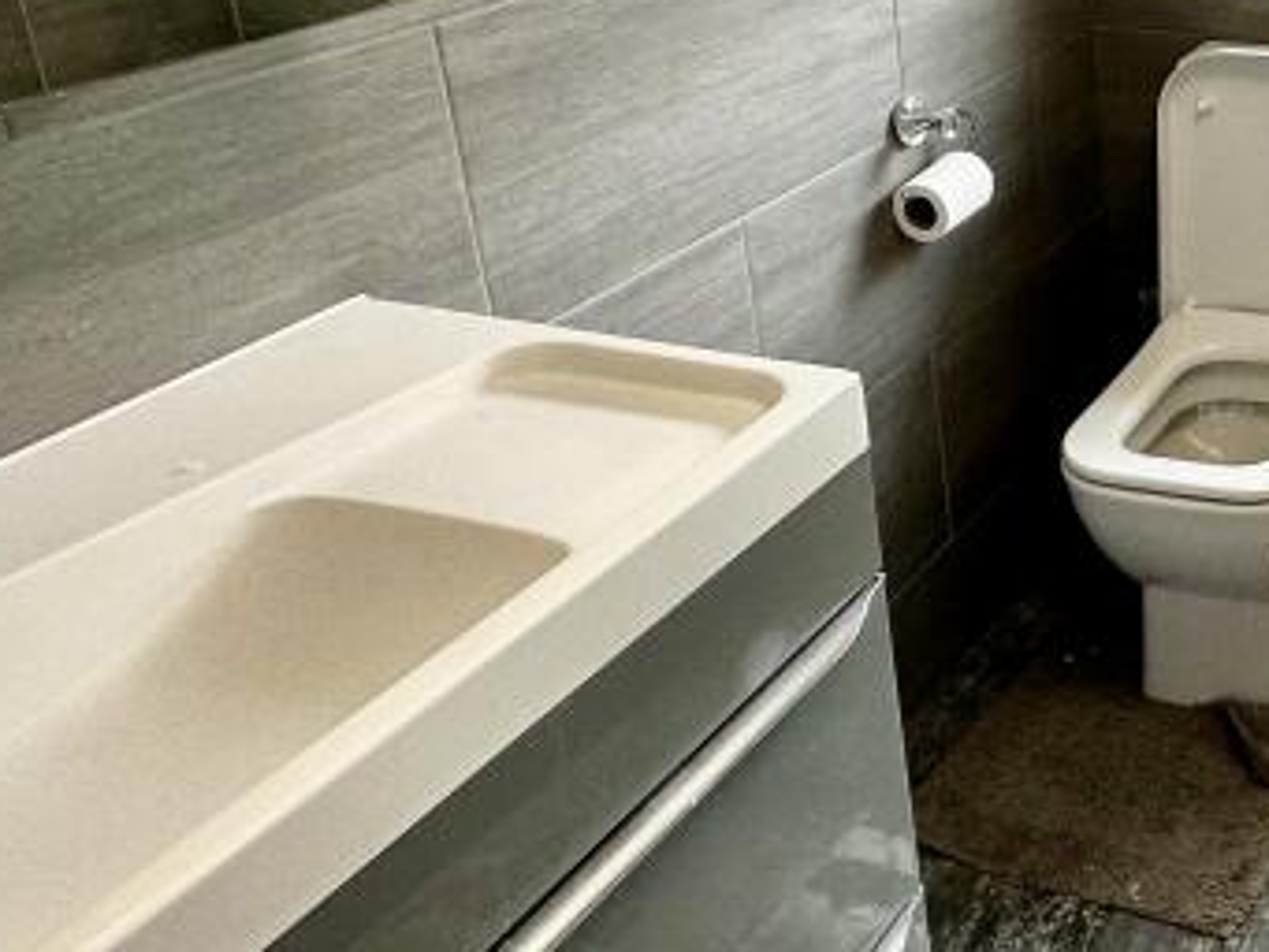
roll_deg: -0.5
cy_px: 67
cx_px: 1496
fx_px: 1540
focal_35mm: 42
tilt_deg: -17.1
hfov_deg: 35.8
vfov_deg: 32.4
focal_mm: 2.22
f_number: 2.2
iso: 100
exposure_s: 1/100
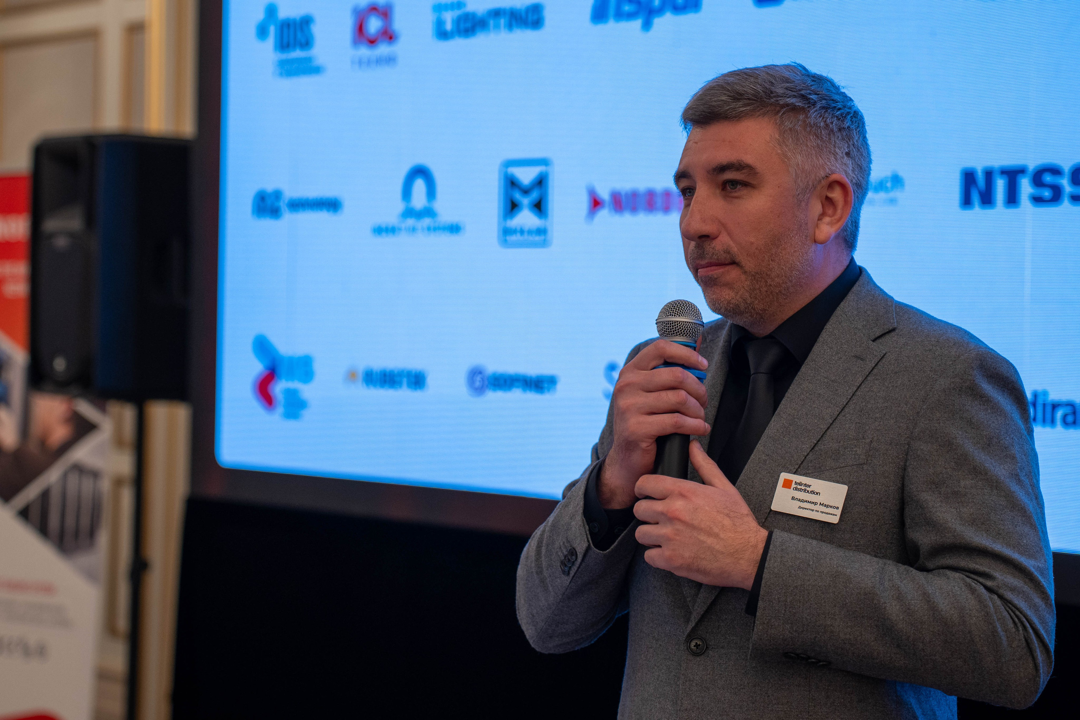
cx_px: 540
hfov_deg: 19.3
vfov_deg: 12.9
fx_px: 3180
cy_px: 360
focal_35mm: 106
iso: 400
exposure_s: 1/200
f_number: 2.8
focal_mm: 71
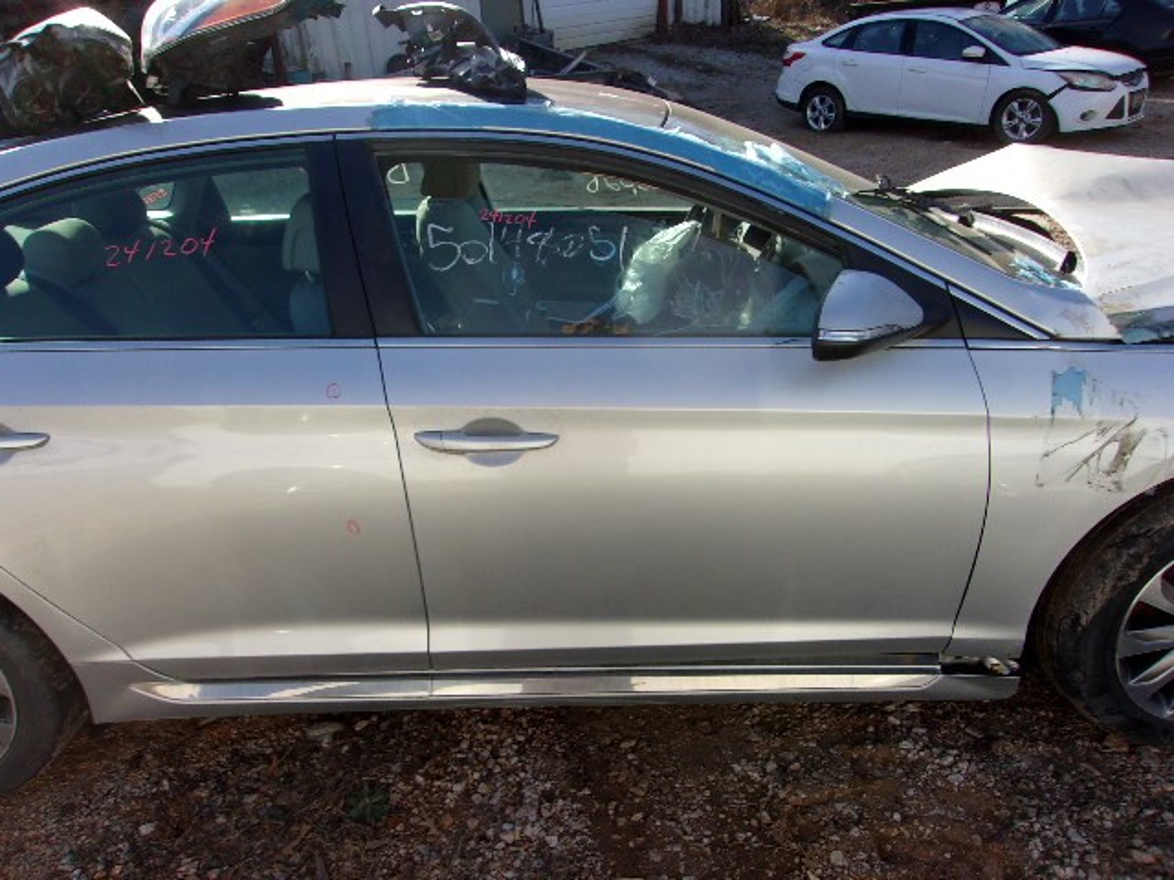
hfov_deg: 65.3
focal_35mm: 27
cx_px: 587
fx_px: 916
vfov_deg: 51.4
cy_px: 440
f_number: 10.4
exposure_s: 1/42
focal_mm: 4.9
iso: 80
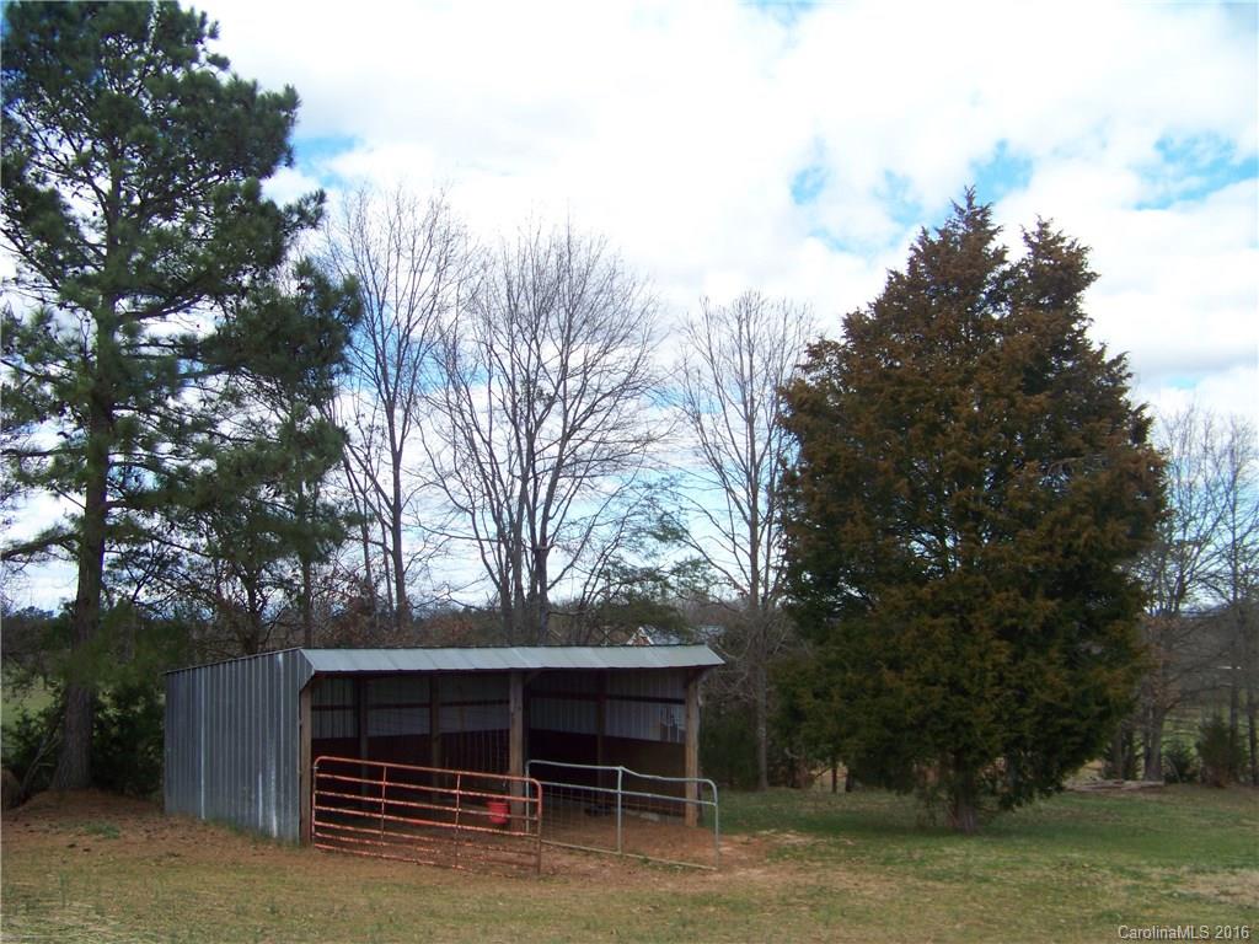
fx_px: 1309
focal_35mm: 36
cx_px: 630
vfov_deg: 39.7
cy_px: 472
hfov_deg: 51.4
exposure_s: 1/500
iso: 67
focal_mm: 5.85
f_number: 2.8
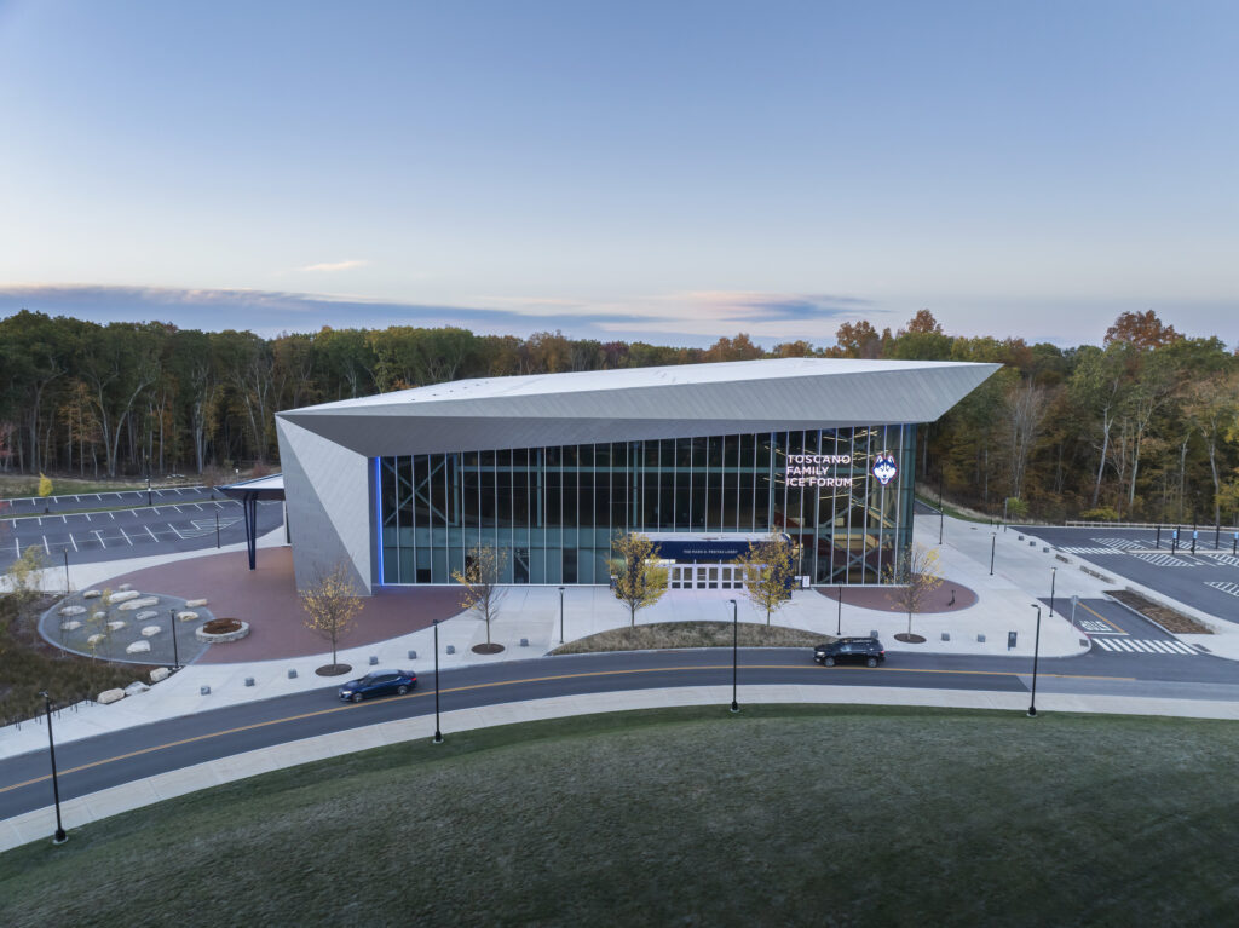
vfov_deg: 56.8
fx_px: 859
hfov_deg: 71.6
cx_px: 620
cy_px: 464
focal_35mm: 24
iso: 220
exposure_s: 1/120
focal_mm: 12.29
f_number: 2.8
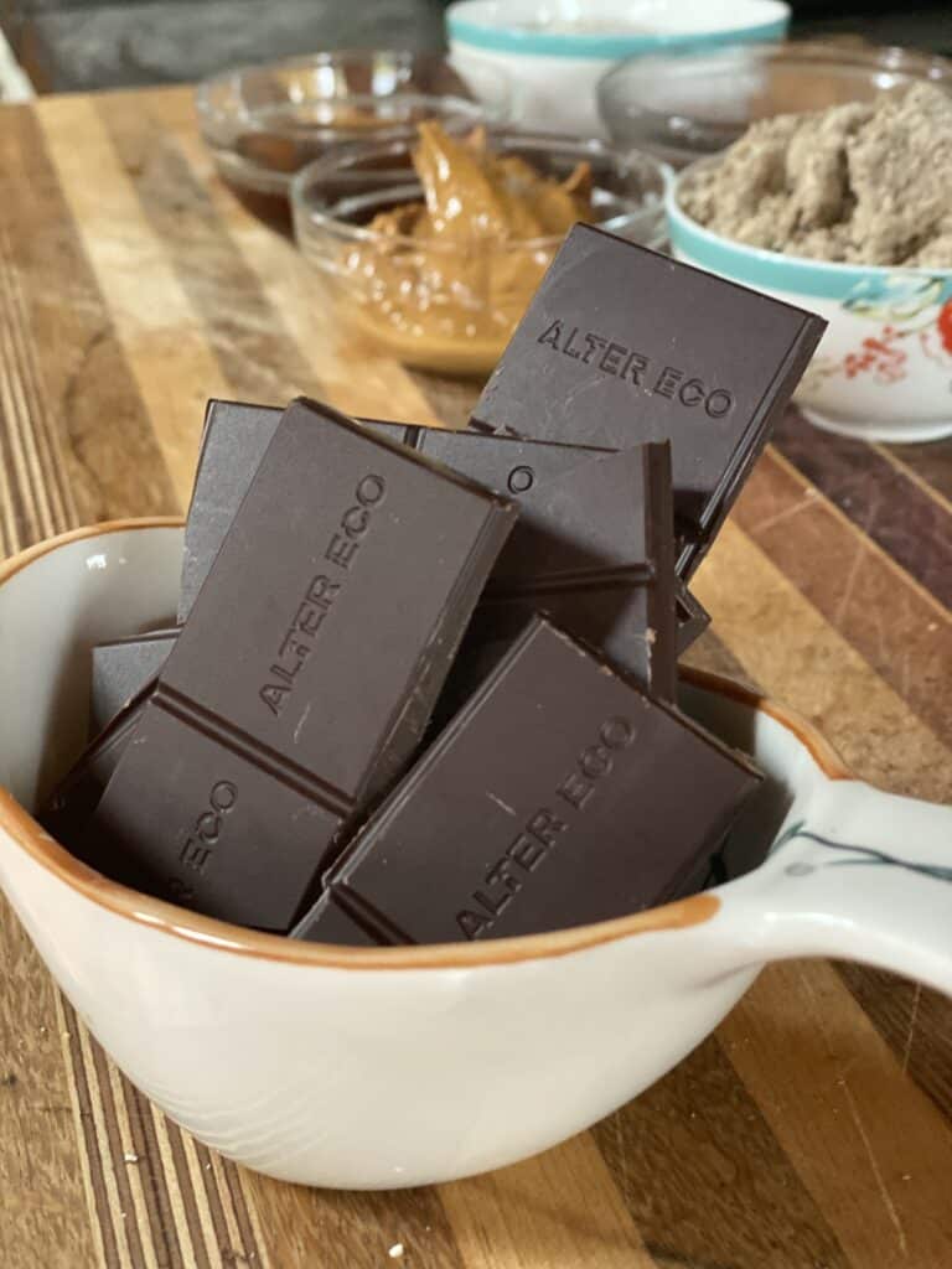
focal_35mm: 52
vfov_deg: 36.8
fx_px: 1907
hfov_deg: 28.0
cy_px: 634
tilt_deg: -29.3
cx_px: 476
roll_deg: +1.6
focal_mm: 6
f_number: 2
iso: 400
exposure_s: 1/39
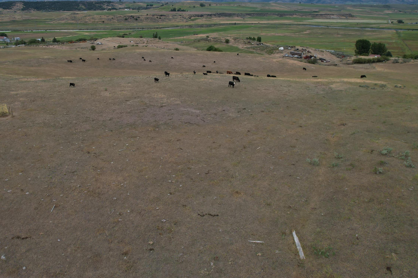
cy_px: 117
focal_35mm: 30
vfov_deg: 43.5
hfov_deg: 61.1
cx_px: 156
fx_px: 348
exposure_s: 1/800
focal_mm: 8.38
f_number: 2.8
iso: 120
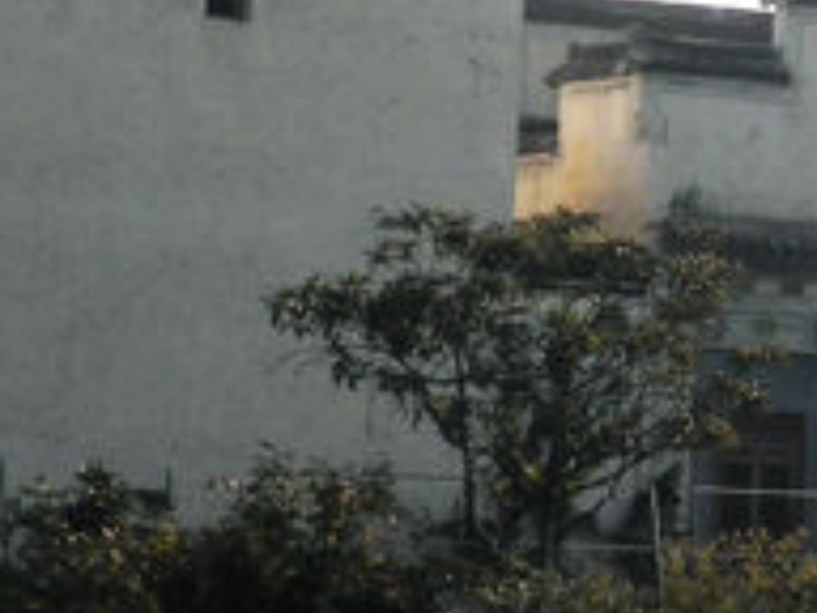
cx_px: 702
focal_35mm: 179
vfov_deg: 8.3
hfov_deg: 11.0
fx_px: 4225
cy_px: 251
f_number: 10.1
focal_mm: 7.6
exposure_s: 1/80
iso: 64
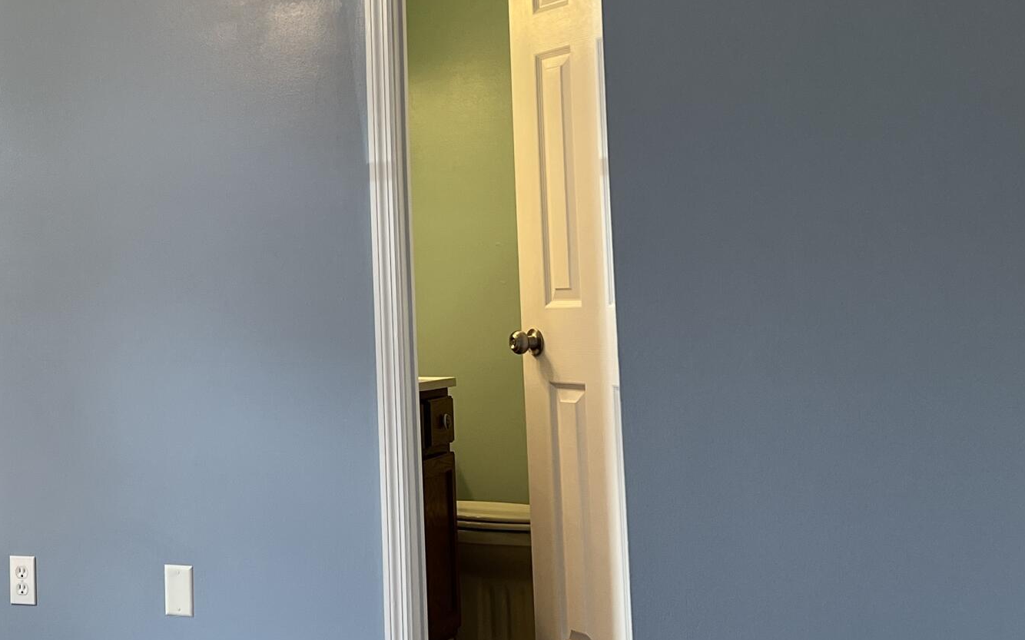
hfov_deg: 31.3
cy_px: 132
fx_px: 1732
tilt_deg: +6.1
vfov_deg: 20.7
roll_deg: +1.0
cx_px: 81
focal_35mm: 62
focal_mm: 5.7
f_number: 1.5
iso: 125
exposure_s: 1/120
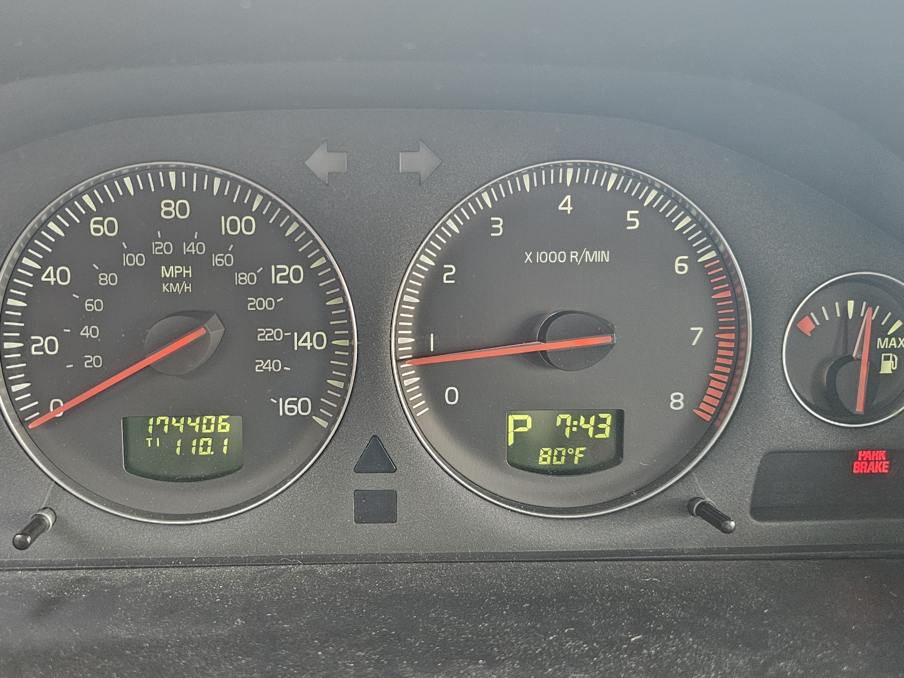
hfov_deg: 58.0
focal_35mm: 31
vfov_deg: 45.4
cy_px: 343
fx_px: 810
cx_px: 373
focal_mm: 6.3
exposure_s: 1/40
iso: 640
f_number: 1.7
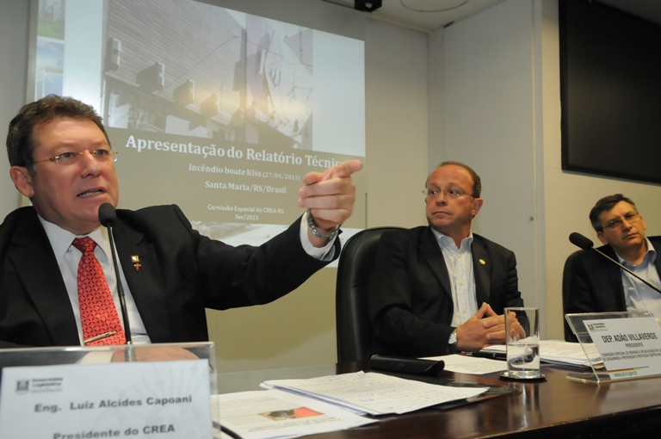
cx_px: 330
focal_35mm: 34
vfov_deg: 38.3
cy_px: 220
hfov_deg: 55.2
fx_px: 633
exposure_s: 1/125
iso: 1600
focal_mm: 23
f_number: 5
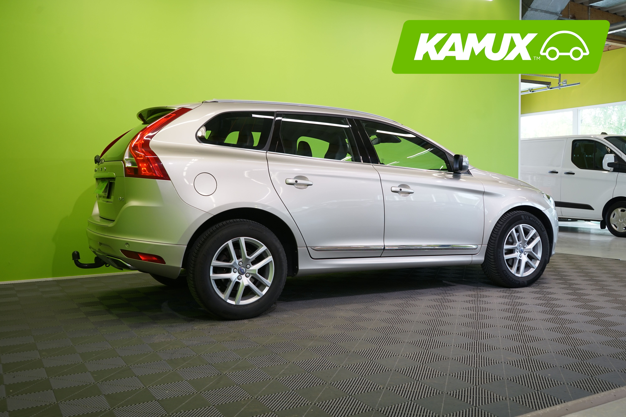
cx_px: 313
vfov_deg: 40.0
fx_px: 574
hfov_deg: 57.2
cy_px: 208
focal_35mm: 33
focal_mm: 33
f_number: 5.6
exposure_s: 1/40
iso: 400
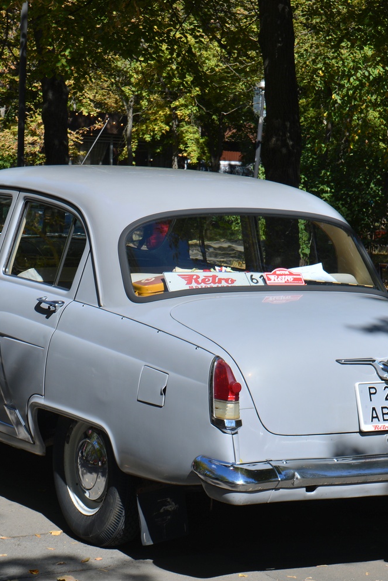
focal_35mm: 100
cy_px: 292
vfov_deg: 20.4
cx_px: 185
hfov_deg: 13.7
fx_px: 1617
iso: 100
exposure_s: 1/250
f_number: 8
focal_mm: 44
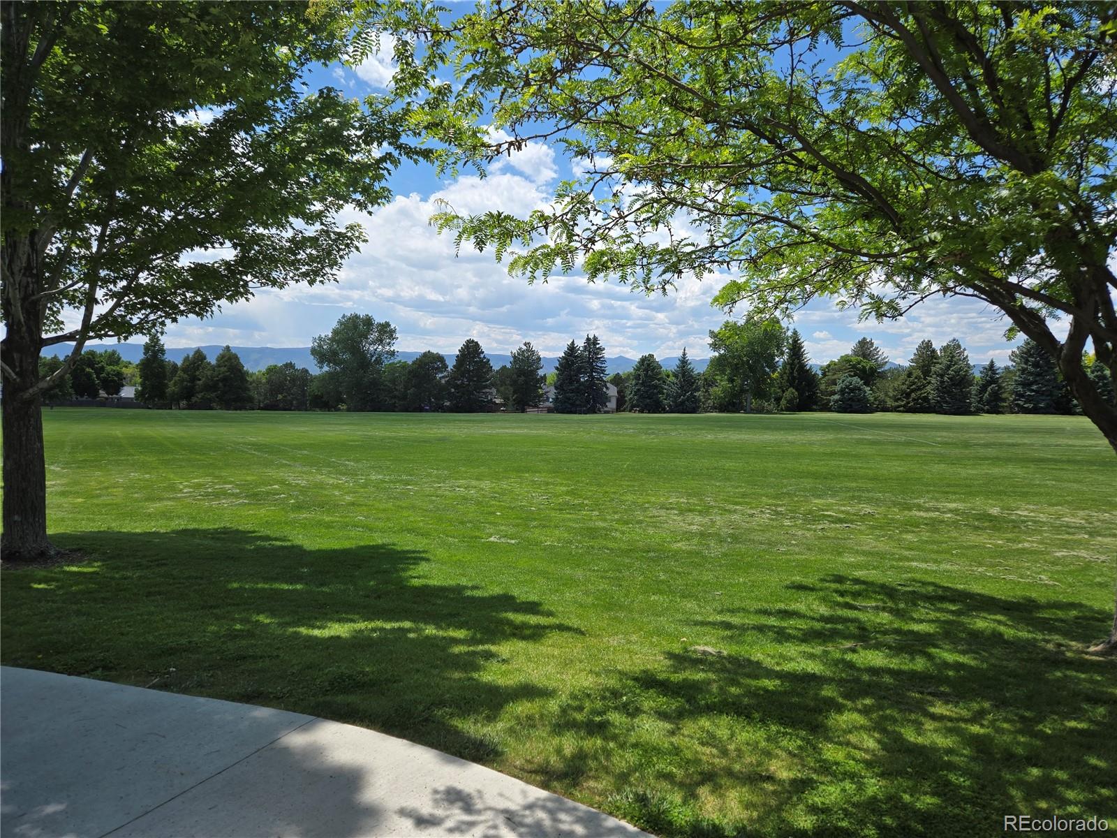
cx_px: 558
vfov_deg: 58.9
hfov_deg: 73.9
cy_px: 419
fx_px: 742
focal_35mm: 23
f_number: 1.8
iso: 25
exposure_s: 1/1930
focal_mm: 5.4
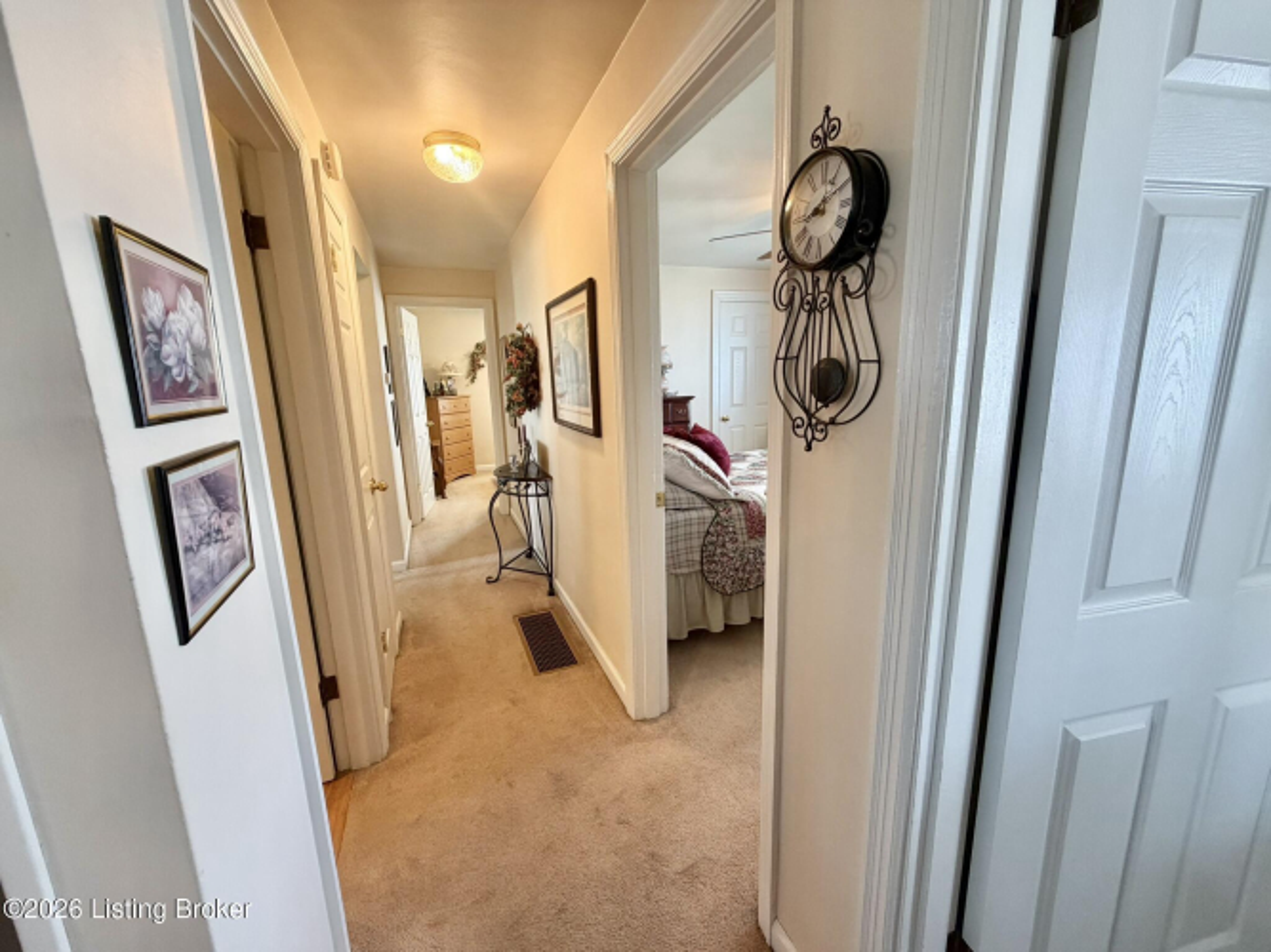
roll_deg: +2.0
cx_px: 636
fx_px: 514
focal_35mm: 14
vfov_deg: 85.7
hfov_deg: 102.1
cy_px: 476
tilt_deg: -11.5
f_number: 2.2
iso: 250
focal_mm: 2.22
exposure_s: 1/60
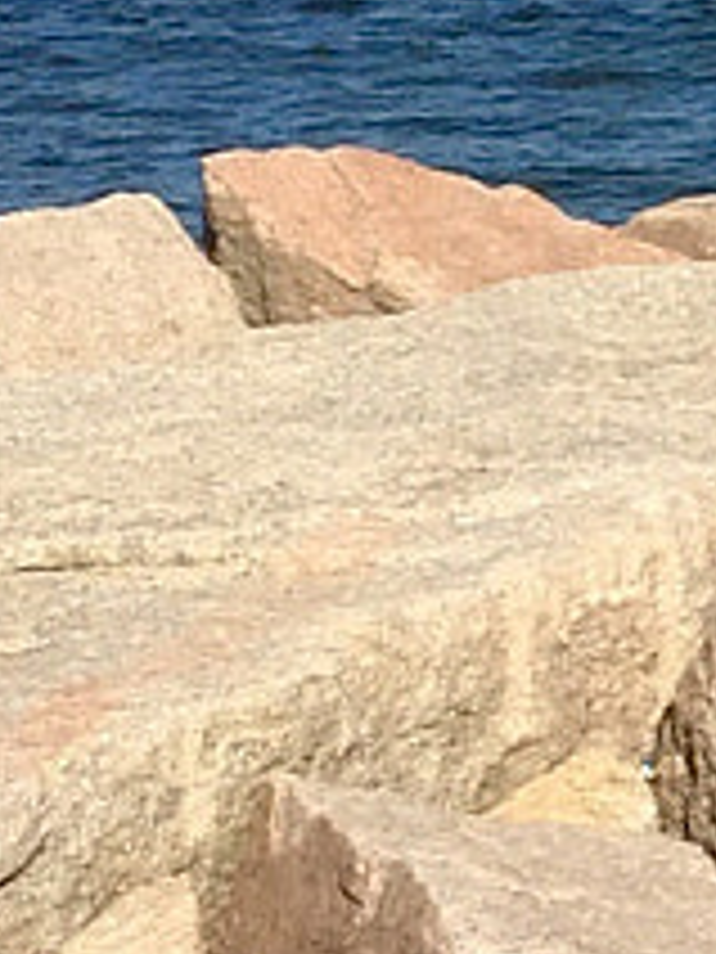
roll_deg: -0.1
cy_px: 292
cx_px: 2067
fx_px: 6040
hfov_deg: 6.3
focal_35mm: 219
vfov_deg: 9.0
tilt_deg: -7.1
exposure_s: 1/3300
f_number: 2.2
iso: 32
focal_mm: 4.15
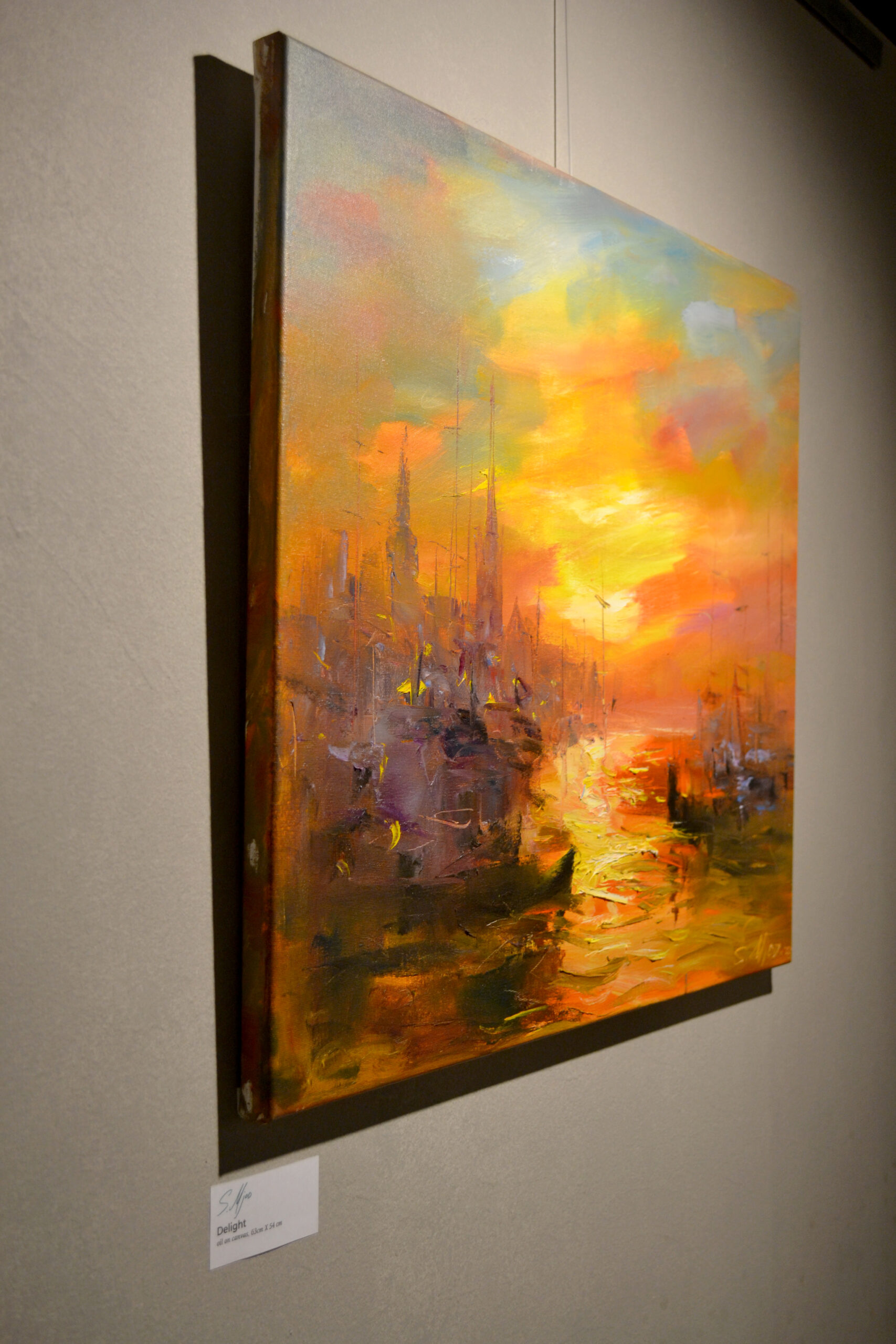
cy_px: 672
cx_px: 448
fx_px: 1680
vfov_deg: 43.6
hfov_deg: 29.9
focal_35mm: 45
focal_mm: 30
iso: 500
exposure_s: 1/15
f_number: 4.5
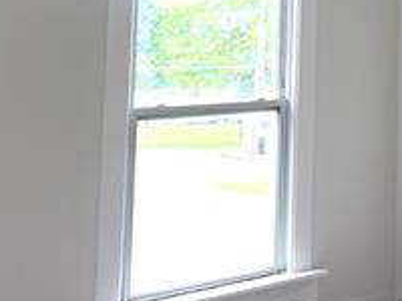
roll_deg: +0.7
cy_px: -74
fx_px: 964
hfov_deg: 22.0
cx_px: 462
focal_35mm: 83
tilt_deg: +7.0
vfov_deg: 16.9
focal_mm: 5.7
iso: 50
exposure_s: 1/458
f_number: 1.5
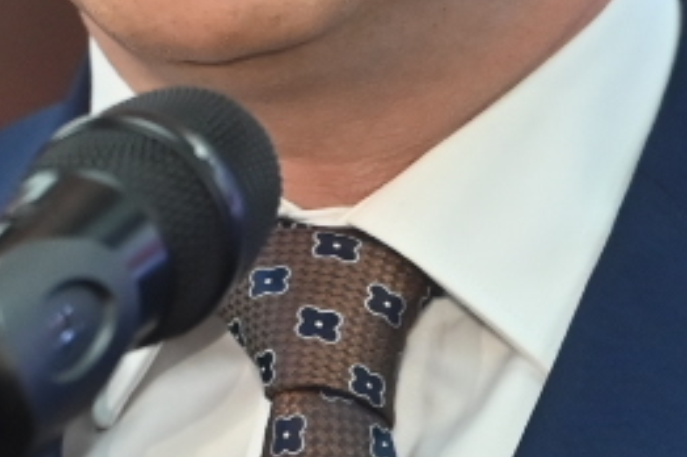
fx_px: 21251
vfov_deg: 1.2
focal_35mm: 1115
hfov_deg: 1.9
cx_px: 63
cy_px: -42
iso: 1100
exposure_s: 1/200
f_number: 2.8
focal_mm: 180
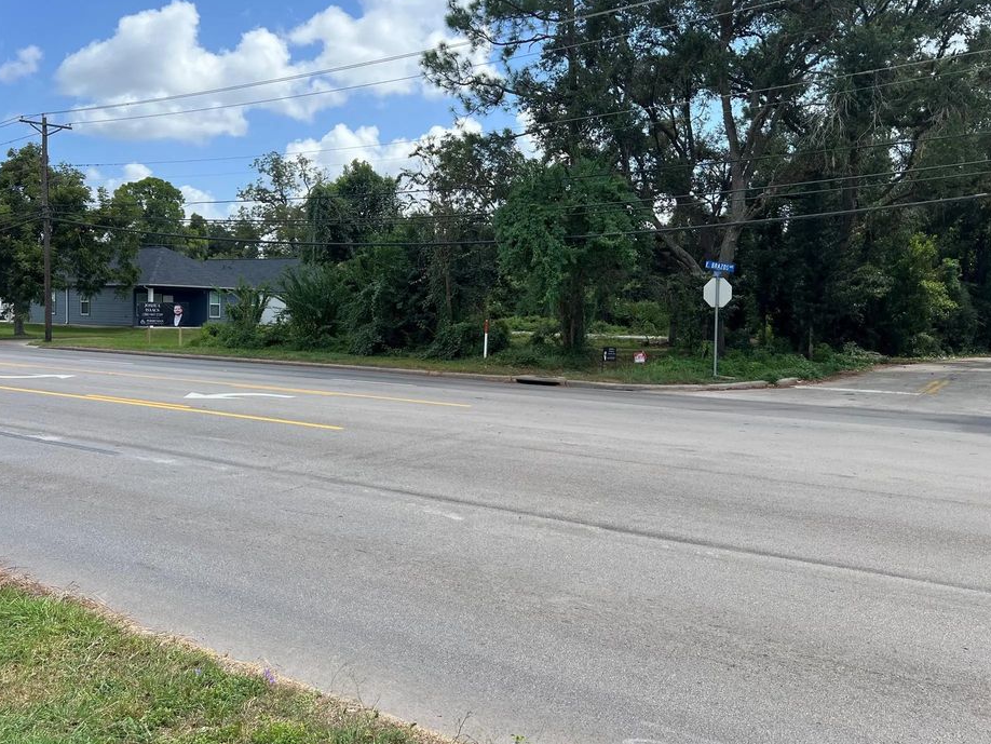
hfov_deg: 61.6
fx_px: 830
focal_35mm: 29
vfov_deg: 48.2
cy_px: 337
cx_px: 460
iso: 50
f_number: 1.5
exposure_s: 1/2632
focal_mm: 5.7
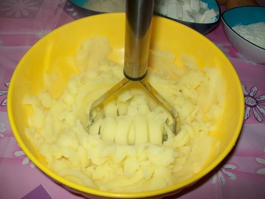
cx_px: 132
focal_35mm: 36
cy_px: 100
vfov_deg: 39.7
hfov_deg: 51.4
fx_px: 276
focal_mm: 6
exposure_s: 1/60
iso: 64
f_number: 2.7
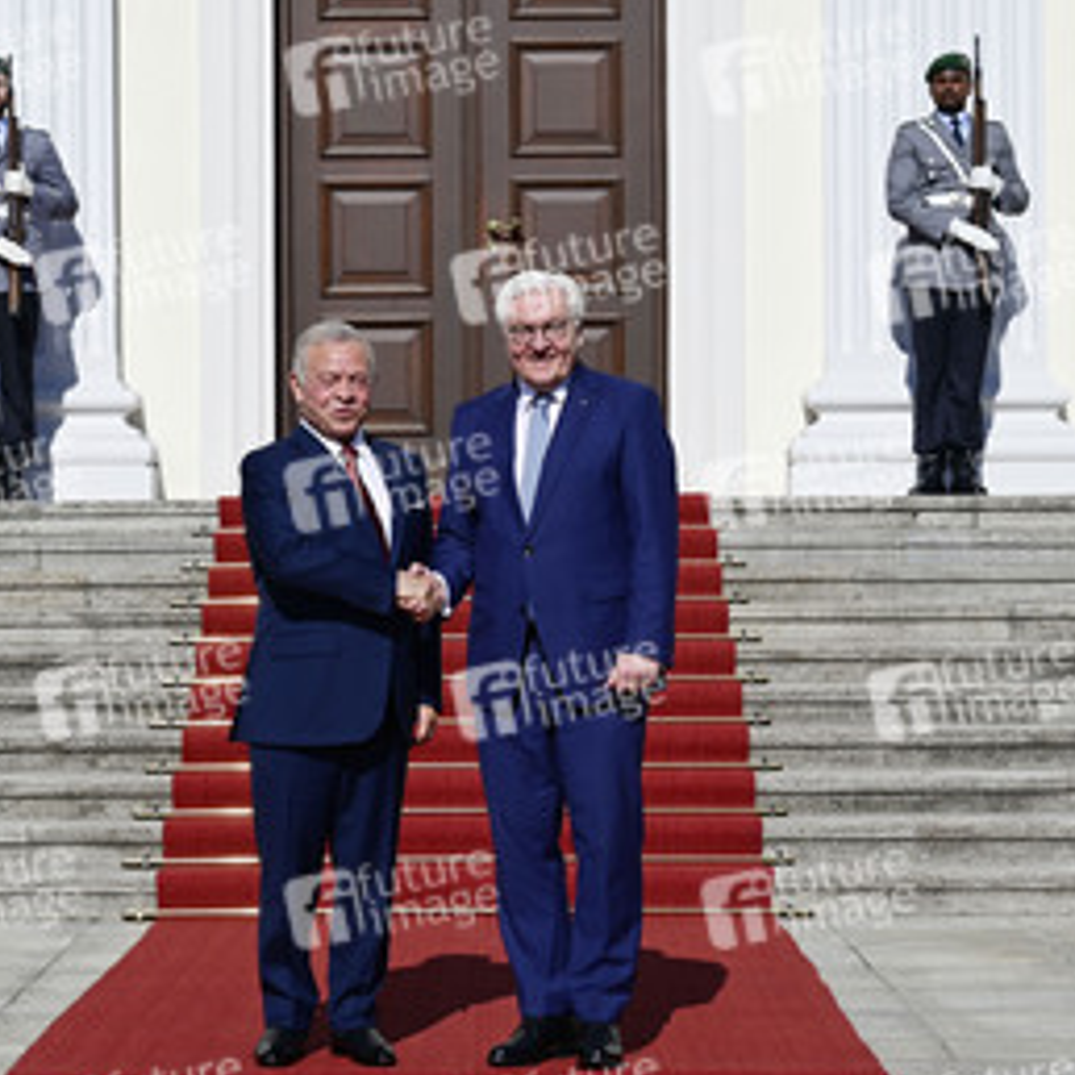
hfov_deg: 16.7
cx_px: 448
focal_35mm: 104
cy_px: 588
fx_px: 3654
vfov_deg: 16.7
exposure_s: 1/320
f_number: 10
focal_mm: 70
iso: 64
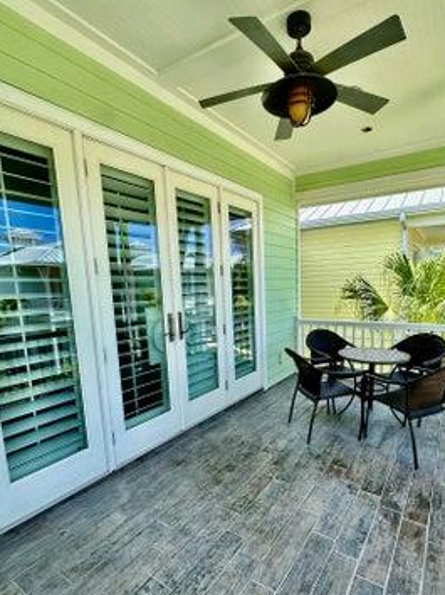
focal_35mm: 19
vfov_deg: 84.3
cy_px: 336
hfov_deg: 68.2
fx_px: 326
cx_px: 257
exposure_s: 1/427
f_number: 2.2
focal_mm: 2.22
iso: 40
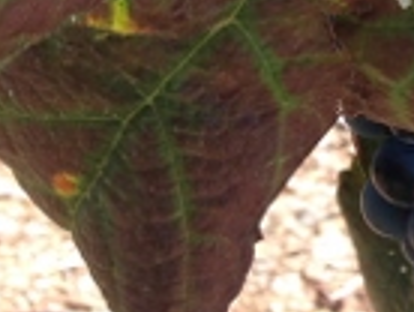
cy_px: -183
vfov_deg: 7.6
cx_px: 804
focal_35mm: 191
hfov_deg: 9.7
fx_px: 2288
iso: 50
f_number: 2.4
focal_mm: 4.12
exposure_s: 1/516
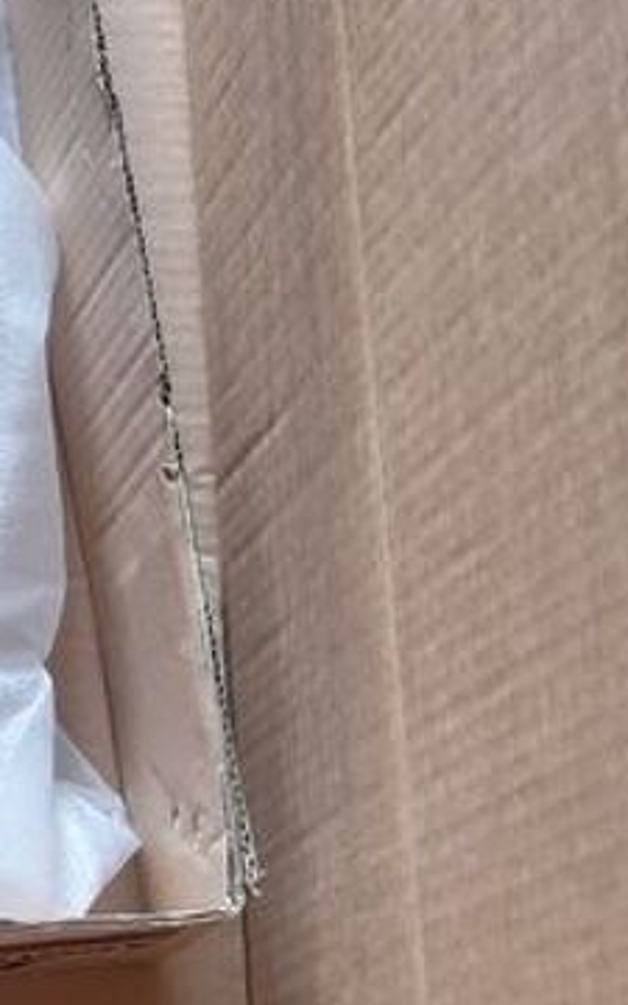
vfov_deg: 19.8
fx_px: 2793
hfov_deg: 11.6
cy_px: 10
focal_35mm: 102
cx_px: -592
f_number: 1.7
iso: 40
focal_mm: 3.92
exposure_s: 1/114
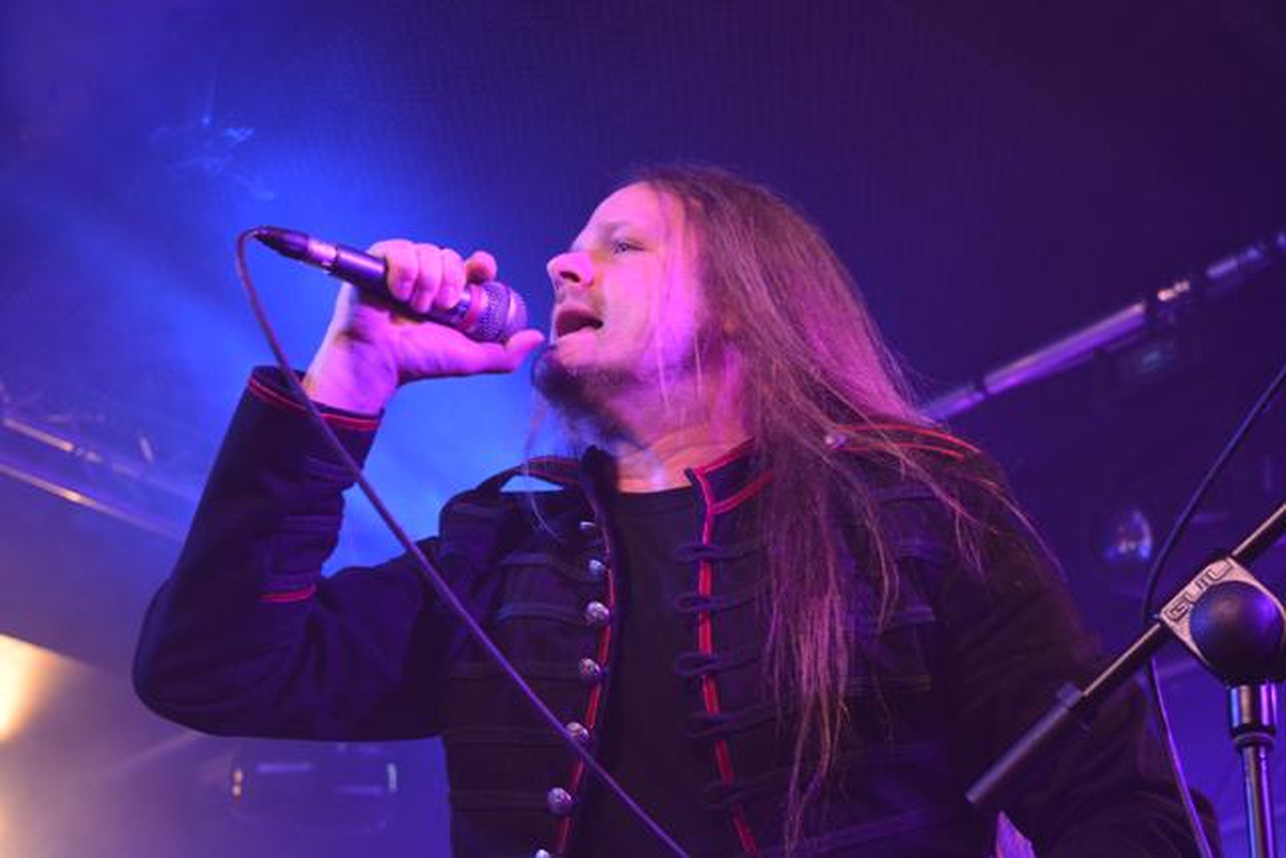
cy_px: 429
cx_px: 643
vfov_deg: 18.9
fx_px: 2572
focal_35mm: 72
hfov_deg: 28.1
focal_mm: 48
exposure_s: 1/100
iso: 2000
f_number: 5.3
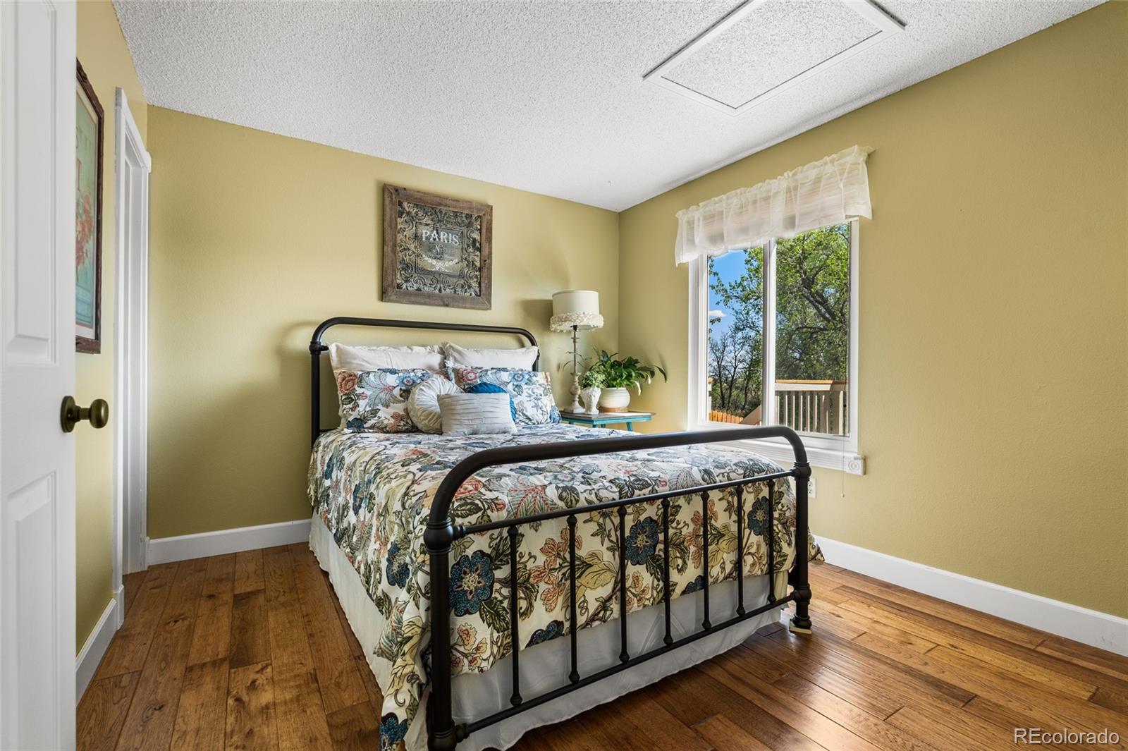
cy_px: 376
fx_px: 501
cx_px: 564
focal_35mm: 16
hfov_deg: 96.8
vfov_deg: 73.7
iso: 500
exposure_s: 1/13
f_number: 8
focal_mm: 16
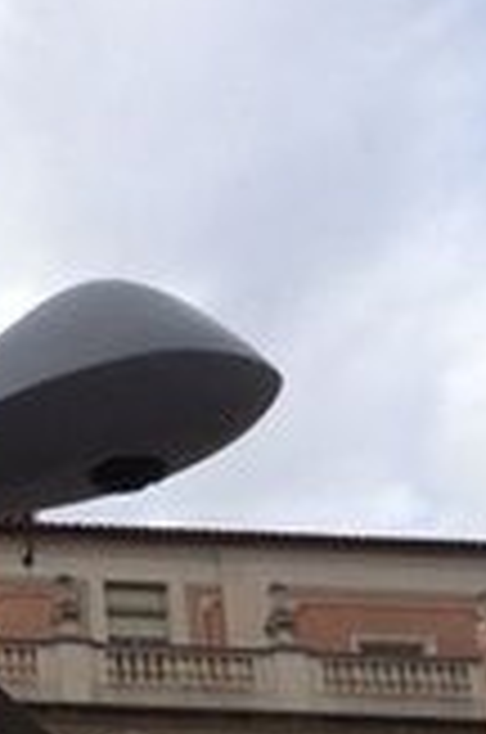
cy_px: 673
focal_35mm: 112
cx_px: -310
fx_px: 2278
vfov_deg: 18.0
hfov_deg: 11.5
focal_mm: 4.28
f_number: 2.4
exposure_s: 1/575
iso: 50
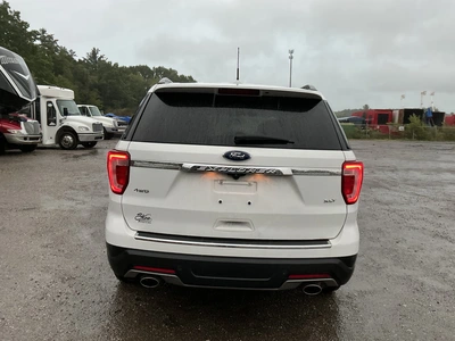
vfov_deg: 49.7
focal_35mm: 28
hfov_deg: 63.4
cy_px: 170
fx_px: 368
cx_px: 228
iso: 64
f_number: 1.8
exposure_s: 1/122
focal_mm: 3
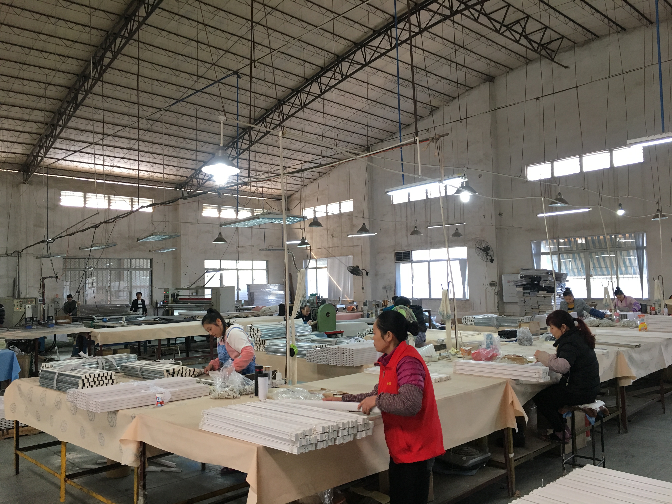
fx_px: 563
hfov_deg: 61.7
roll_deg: +1.1
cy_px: 252
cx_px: 336
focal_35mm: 29
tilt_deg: +3.1
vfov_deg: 48.2
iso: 125
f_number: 2.2
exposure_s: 1/33
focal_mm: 4.15
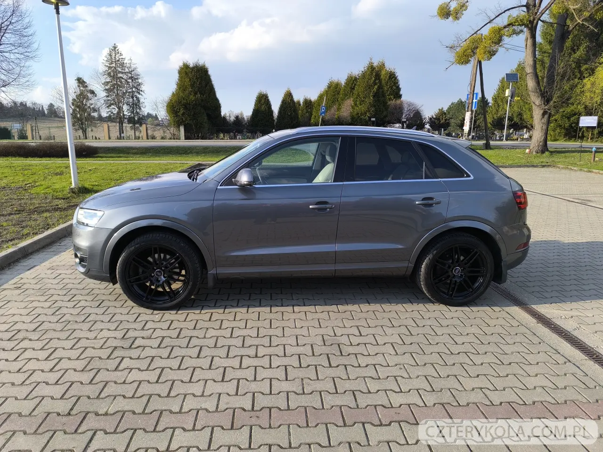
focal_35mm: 23
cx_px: 302
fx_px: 401
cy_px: 226
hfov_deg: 73.9
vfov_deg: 58.9
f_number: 1.65
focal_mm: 6.14
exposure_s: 1/466
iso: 50
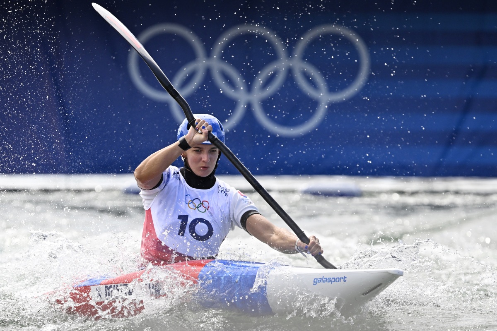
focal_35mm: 280
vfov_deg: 4.9
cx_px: 248
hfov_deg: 7.4
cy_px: 166
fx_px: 3865
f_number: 5.6
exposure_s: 1/2500
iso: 1000
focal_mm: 280
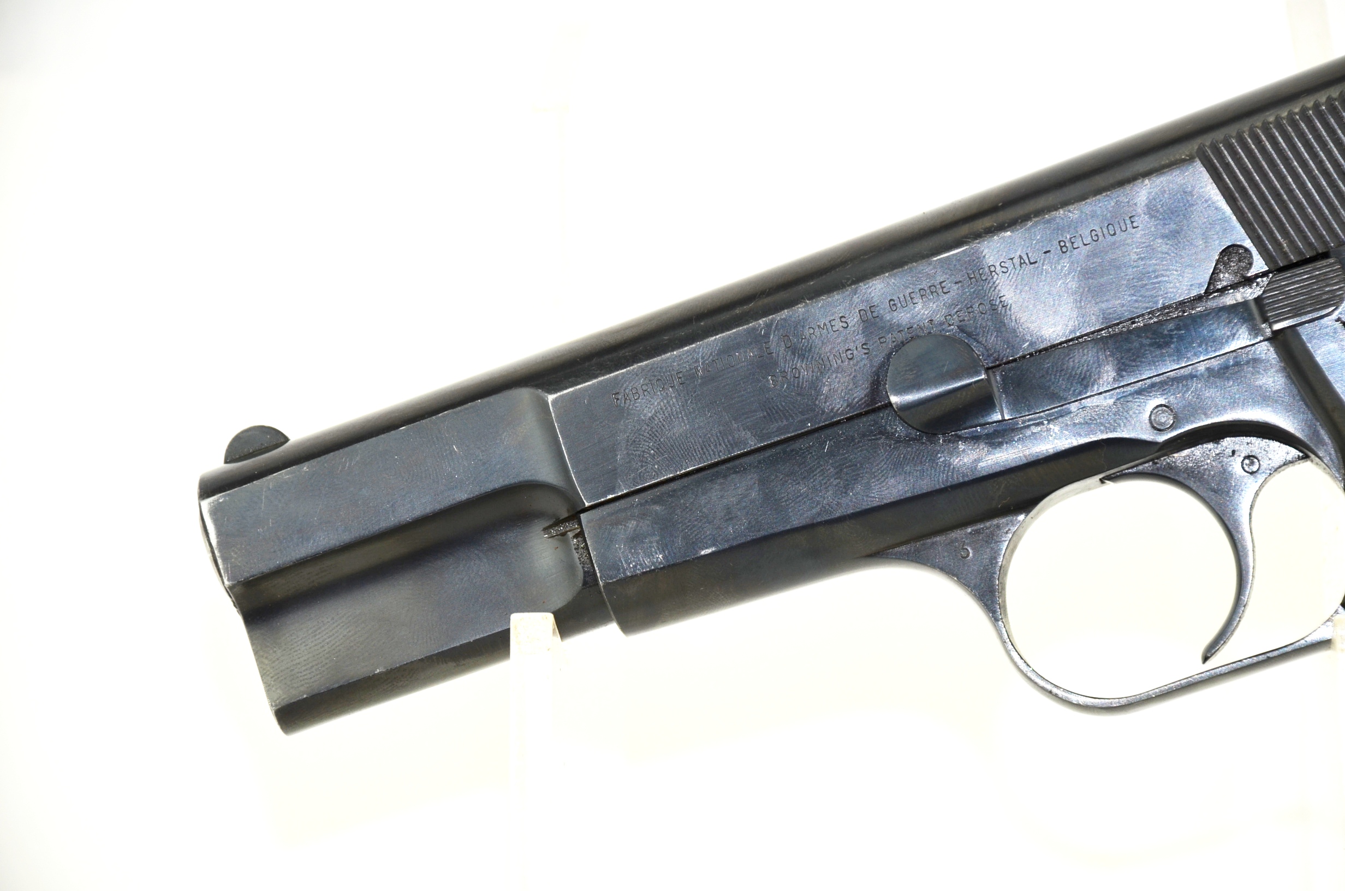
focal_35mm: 202
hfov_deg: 10.2
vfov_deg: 6.8
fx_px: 7550
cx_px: 672
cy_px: 446
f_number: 5.6
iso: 200
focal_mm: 135
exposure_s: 1/160
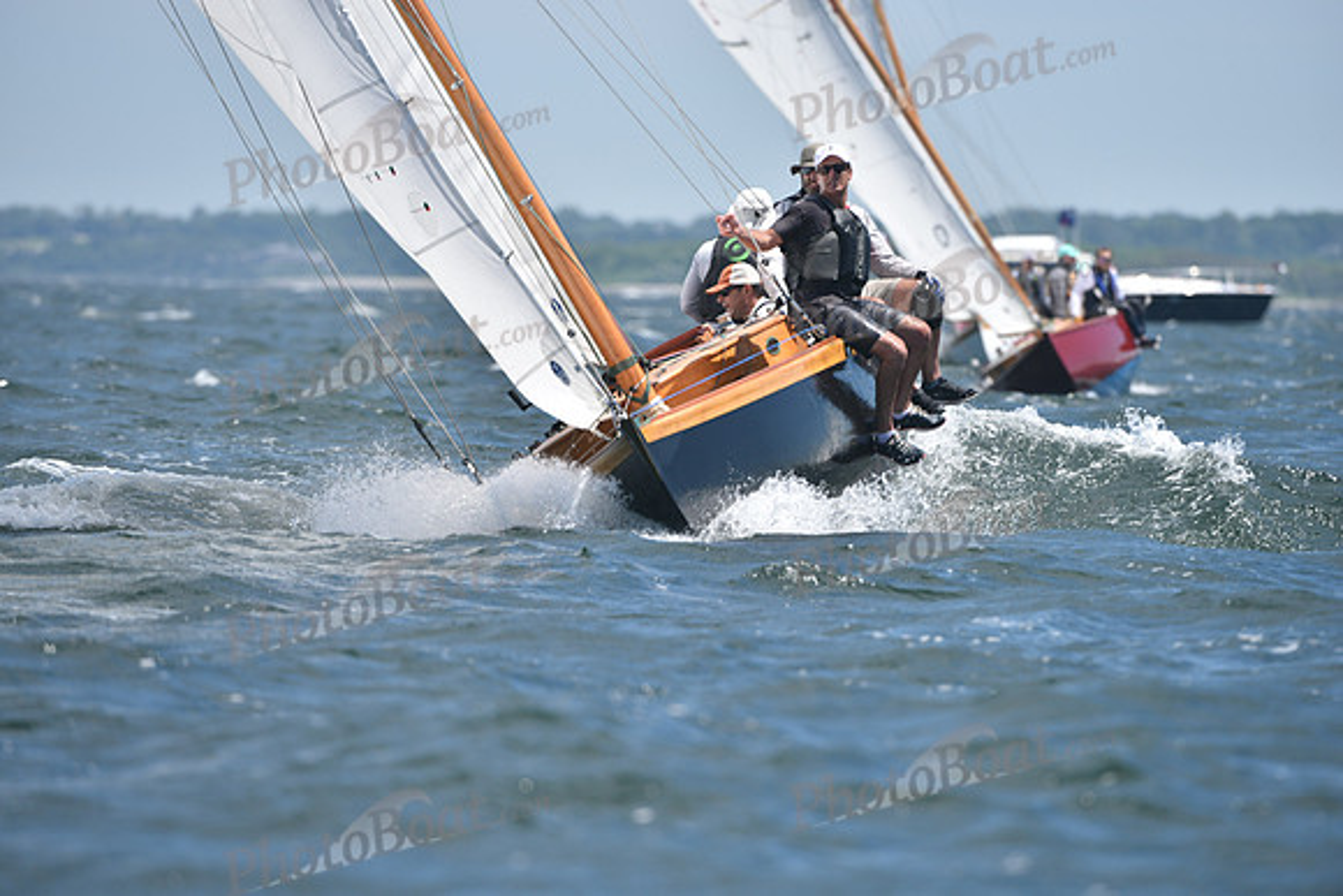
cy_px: 448
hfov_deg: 5.2
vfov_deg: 3.4
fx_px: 14925
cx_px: 672
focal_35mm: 400
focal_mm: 400
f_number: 5.6
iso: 250
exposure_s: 1/1250
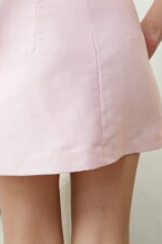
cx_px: 88
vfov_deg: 10.6
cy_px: -78
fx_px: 1282
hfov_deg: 7.2
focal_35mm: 190
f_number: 5
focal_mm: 66
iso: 1000
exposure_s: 1/160
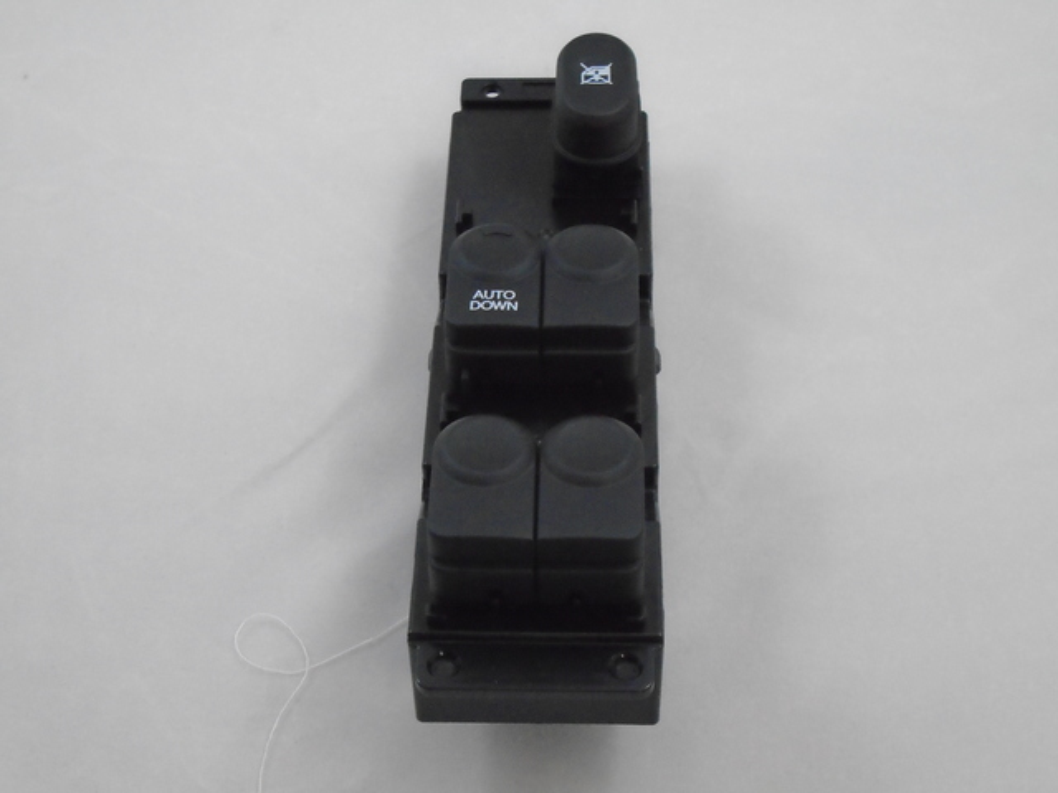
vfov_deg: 25.2
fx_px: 1773
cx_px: 529
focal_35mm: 58
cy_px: 396
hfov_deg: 33.2
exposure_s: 1/80
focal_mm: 10.2
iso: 800
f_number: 4.9
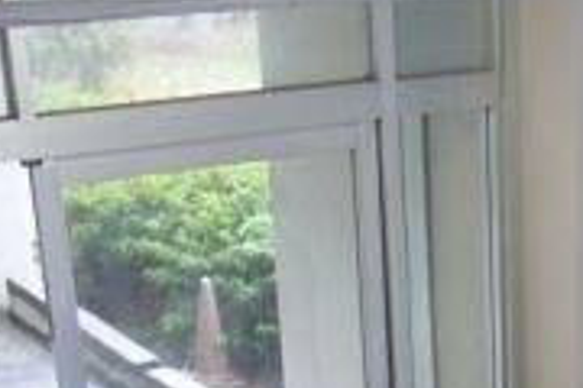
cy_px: 550
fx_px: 1571
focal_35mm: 97
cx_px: 596
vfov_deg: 13.4
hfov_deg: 20.3
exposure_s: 1/15
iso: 160
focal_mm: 5.8
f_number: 2.8
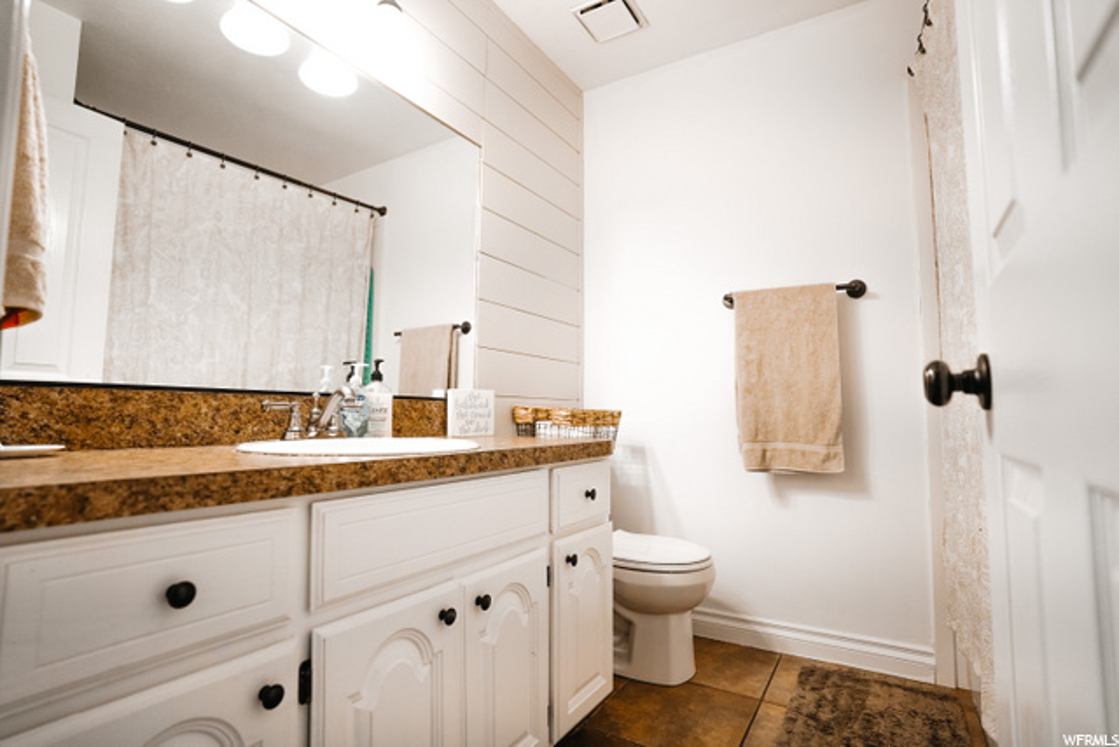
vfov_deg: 70.5
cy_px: 374
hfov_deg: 93.3
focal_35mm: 17
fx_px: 529
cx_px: 560
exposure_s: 1/250
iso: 800
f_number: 2.8
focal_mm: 17
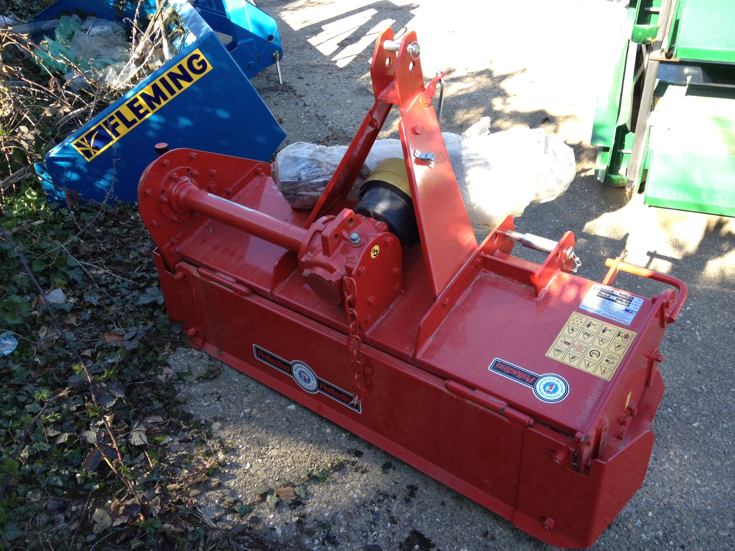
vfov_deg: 40.7
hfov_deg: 52.6
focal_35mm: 35
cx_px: 368
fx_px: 743
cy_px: 276
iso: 64
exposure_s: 1/199
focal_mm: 4.28
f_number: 2.4
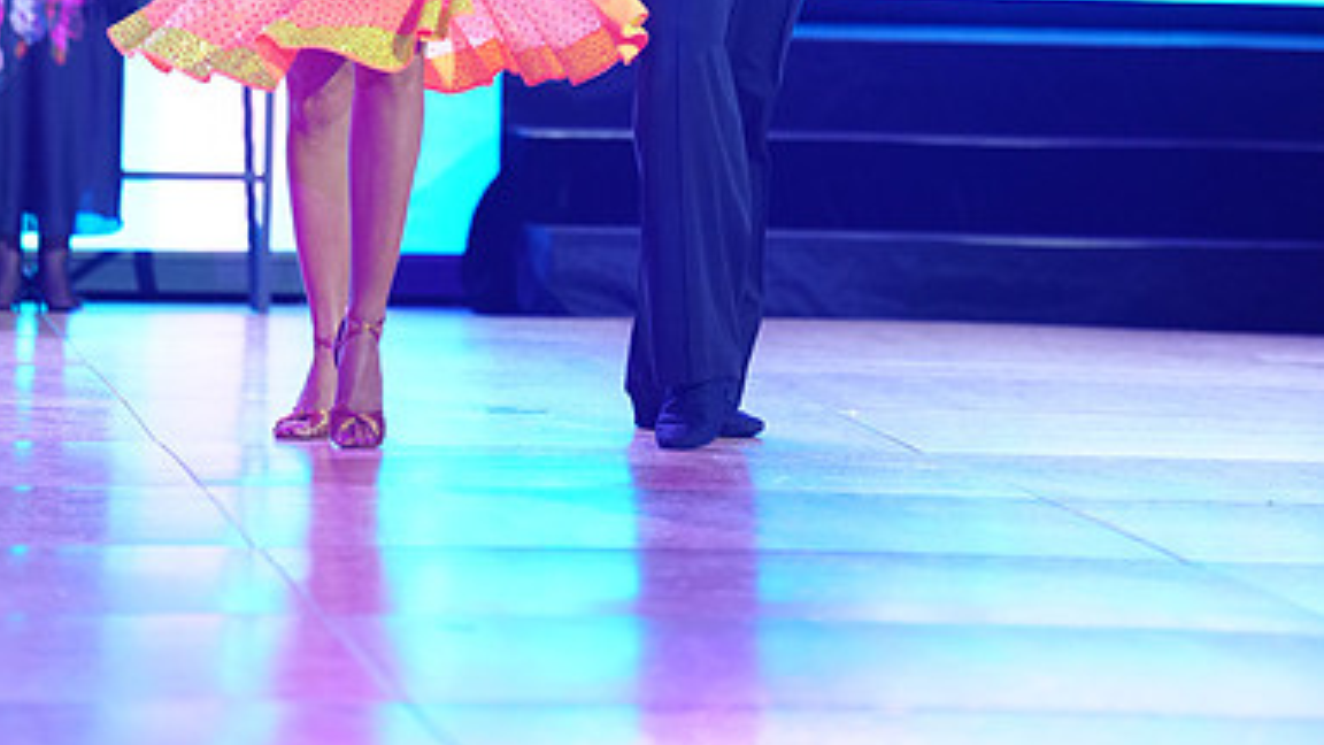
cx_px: 660
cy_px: -172
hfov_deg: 8.9
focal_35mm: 242
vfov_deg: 5.0
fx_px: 8496
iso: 2000
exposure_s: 1/400
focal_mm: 153
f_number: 2.8
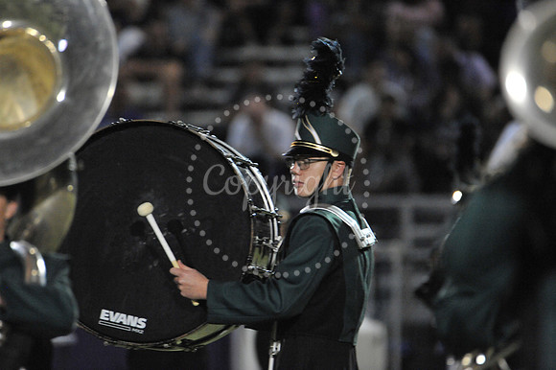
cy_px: 185
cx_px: 278
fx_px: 9261
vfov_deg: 2.3
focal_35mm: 600
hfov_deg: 3.4
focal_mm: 600
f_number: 6.3
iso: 6400
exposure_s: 1/160
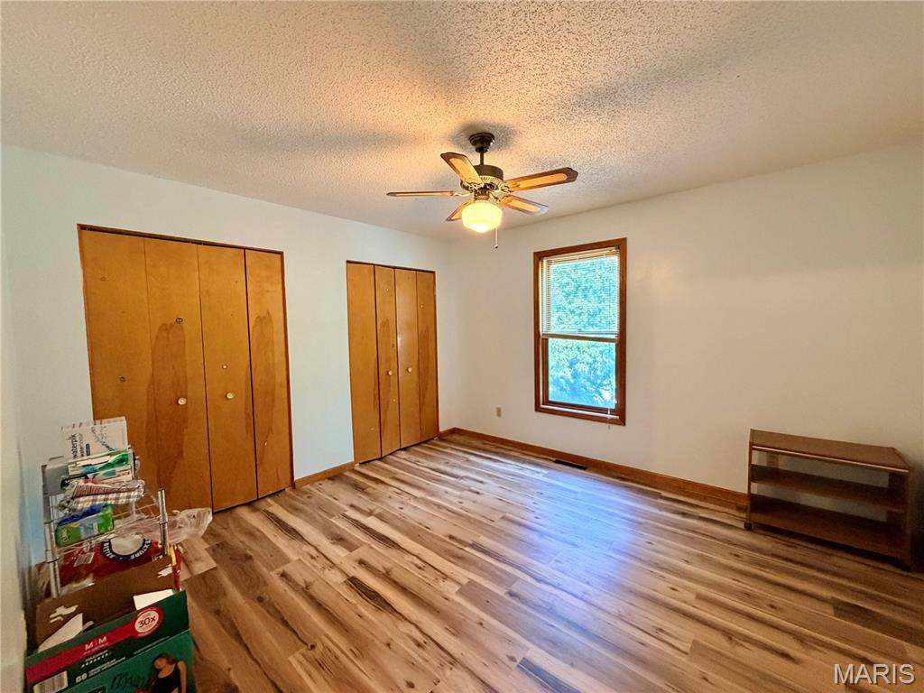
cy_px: 346
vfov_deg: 85.7
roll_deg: +1.4
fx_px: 374
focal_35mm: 14
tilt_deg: -3.8
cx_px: 462
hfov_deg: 102.1
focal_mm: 2.22
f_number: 2.2
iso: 500
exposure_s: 1/60
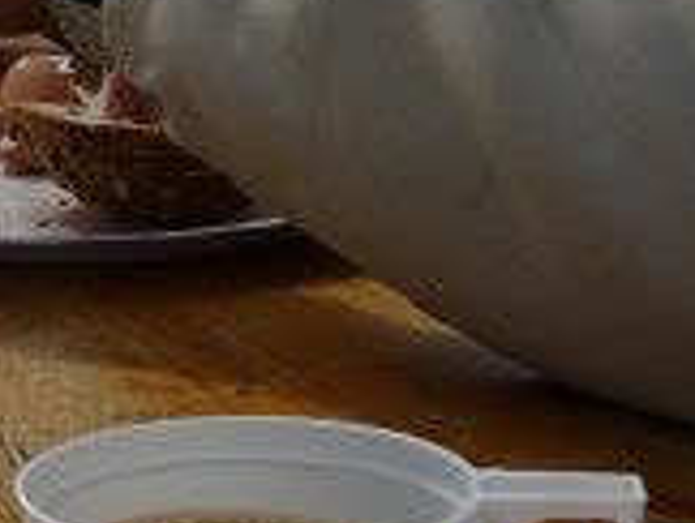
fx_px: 2775
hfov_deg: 13.0
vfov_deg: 10.0
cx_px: -519
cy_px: -493
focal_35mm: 138
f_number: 8
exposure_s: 1/500
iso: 100
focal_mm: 4.7
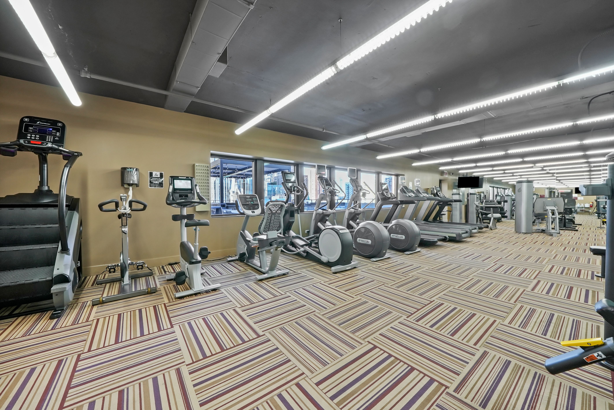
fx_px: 222
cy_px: 205
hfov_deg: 108.3
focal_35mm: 13
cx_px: 307
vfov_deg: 85.4
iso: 1000
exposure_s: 1/2
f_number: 13
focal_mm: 13
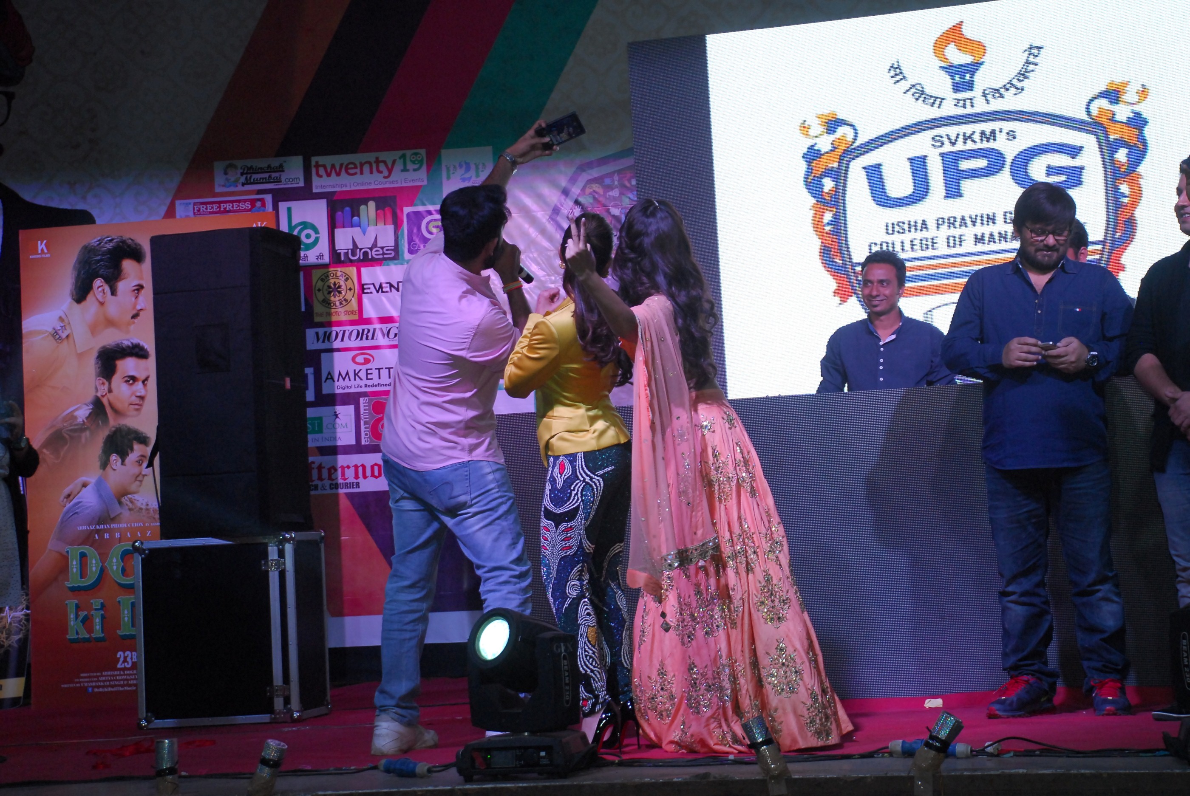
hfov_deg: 26.0
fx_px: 2581
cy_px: 398
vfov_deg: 17.5
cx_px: 595
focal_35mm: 78
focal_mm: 52
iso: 640
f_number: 5
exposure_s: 1/125
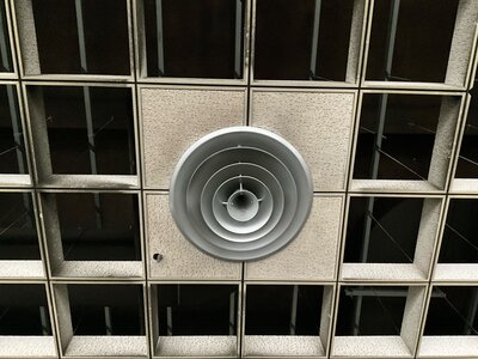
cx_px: 239
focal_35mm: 29
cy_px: 180
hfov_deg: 61.7
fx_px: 400
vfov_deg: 48.2
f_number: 1.8
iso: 500
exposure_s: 1/30
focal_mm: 3
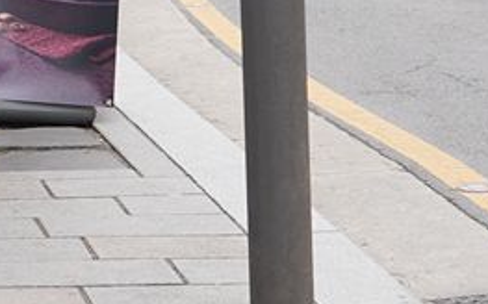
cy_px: -295
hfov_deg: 11.1
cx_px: -37
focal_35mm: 186
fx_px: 2472
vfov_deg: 6.8
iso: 100
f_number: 5.6
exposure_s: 1/100
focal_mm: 24
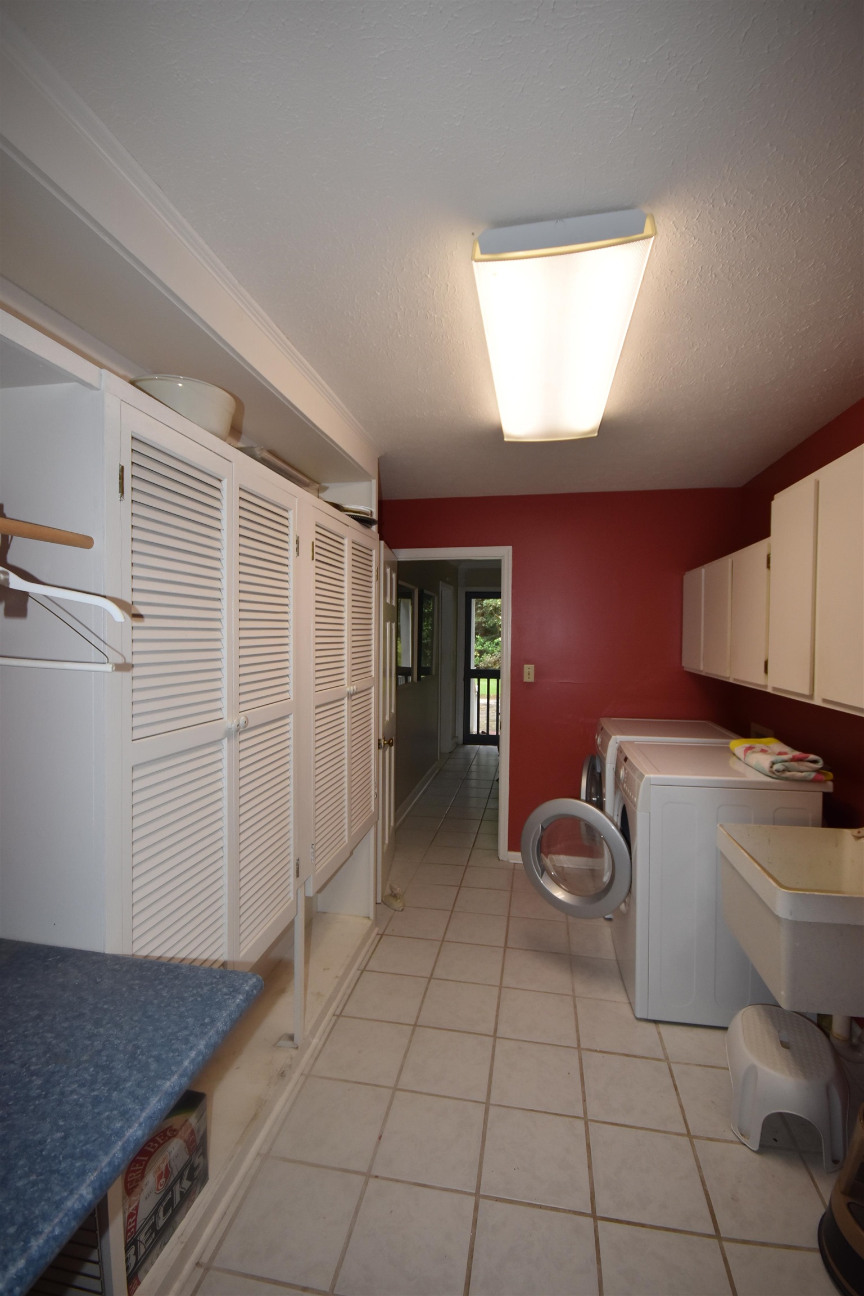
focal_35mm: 15
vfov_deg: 100.4
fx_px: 540
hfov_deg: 77.3
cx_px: 432
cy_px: 648
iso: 640
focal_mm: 10
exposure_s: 1/125
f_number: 5.6
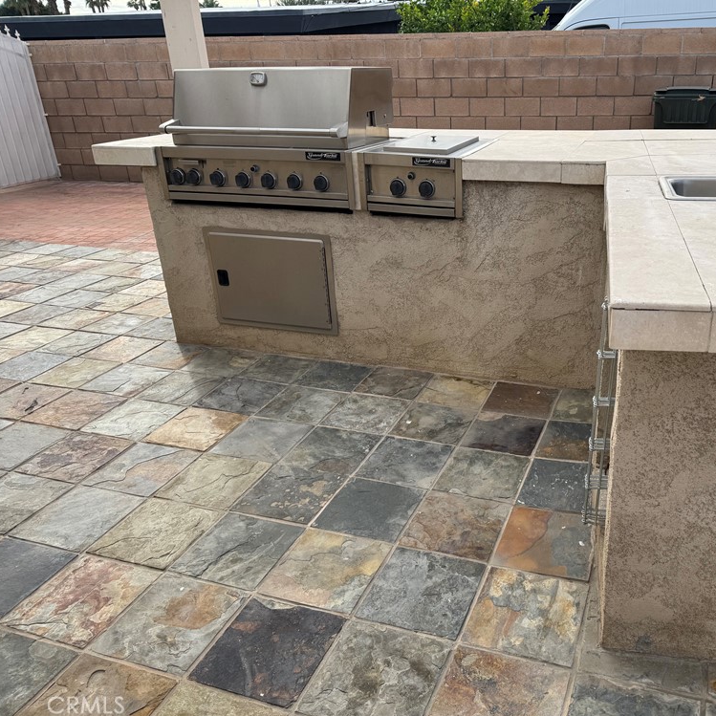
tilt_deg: -24.9
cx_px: 478
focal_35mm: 29
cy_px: 352
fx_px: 679
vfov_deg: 55.6
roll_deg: +1.1
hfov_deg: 54.5
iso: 80
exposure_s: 1/1980
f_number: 1.78
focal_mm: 6.76
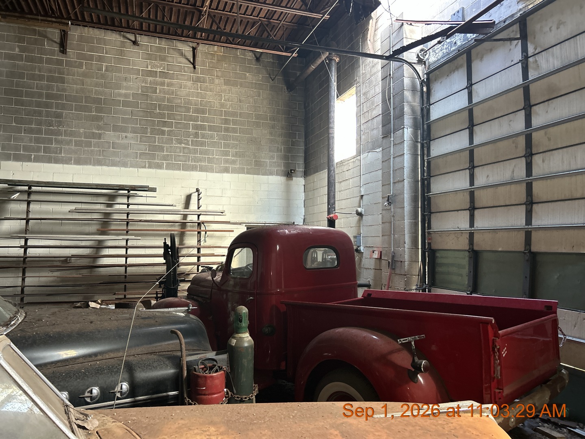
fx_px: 439
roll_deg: -0.8
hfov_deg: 67.3
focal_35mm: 26
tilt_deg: +5.0
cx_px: 292
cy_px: 220
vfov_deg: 53.1
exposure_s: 1/60
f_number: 1.5
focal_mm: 5.7
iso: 250
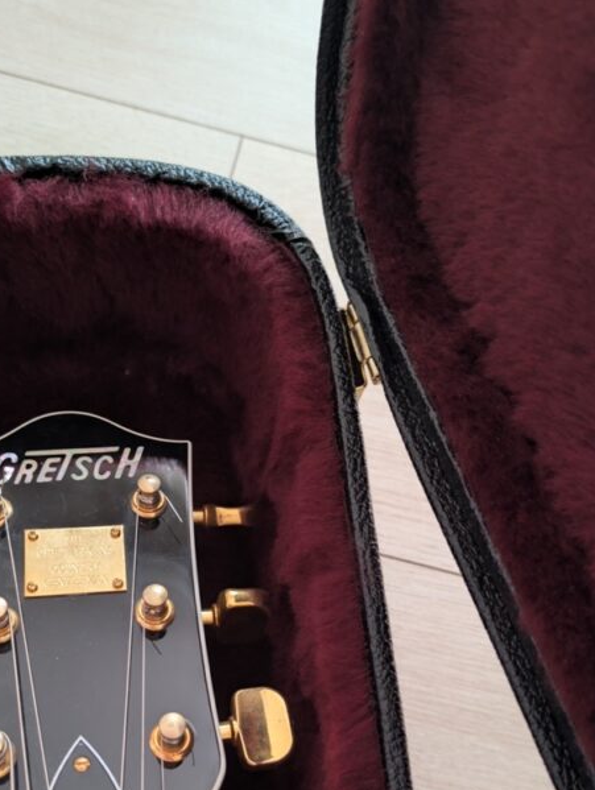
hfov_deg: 35.0
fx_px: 937
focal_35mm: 41
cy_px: 543
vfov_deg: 44.9
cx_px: 218
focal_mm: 6.9
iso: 169
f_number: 1.68
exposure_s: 1/23.8
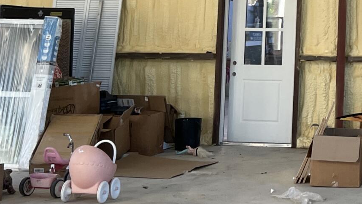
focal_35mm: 99
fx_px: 950
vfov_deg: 11.9
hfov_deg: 20.4
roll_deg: -0.7
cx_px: 419
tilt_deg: +6.1
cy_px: -71
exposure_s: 1/121
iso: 100
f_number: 1.5
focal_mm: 5.7
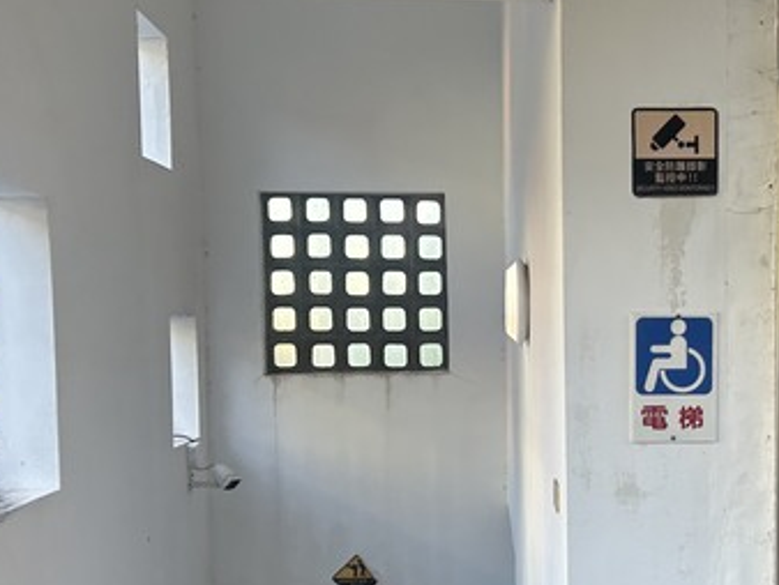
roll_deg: +0.4
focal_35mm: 60
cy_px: 464
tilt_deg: -7.0
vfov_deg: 24.1
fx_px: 1351
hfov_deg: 31.2
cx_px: 643
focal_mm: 5.7
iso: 50
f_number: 1.5
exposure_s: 1/161
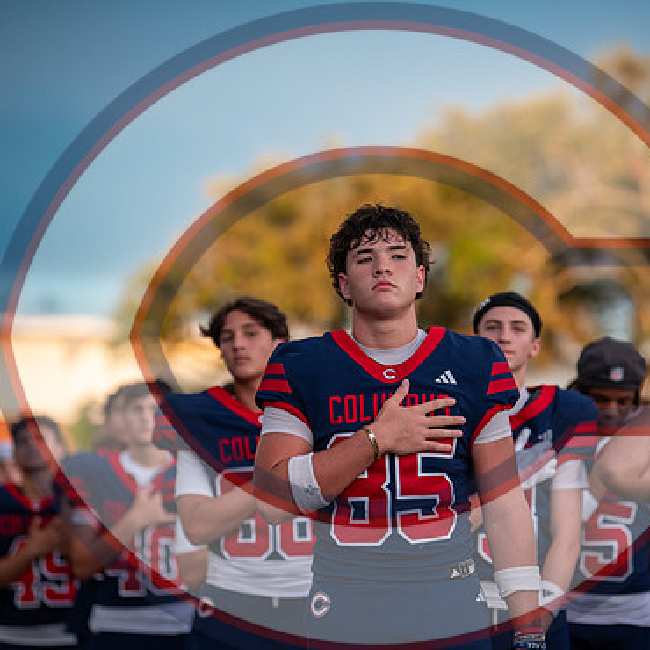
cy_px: 336
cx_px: 369
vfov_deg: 8.7
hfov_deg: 8.7
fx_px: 4249
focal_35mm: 200
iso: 800
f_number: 2.8
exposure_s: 1/1000
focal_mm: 150
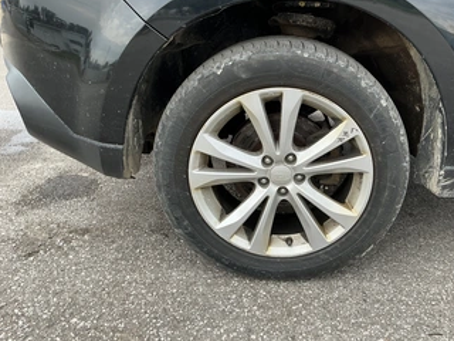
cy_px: 152
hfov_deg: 52.1
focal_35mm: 35
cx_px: 282
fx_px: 459
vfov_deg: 40.6
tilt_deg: -19.4
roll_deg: -1.0
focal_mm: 3
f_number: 1.8
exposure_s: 1/243
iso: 20
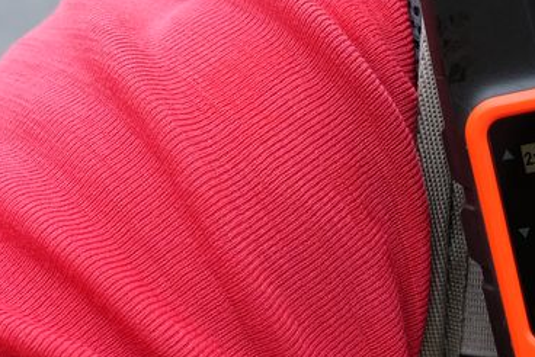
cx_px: 486
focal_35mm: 114
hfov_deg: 17.7
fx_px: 1695
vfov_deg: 11.9
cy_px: 363
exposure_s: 1/300
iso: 400
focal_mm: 23
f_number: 5.6
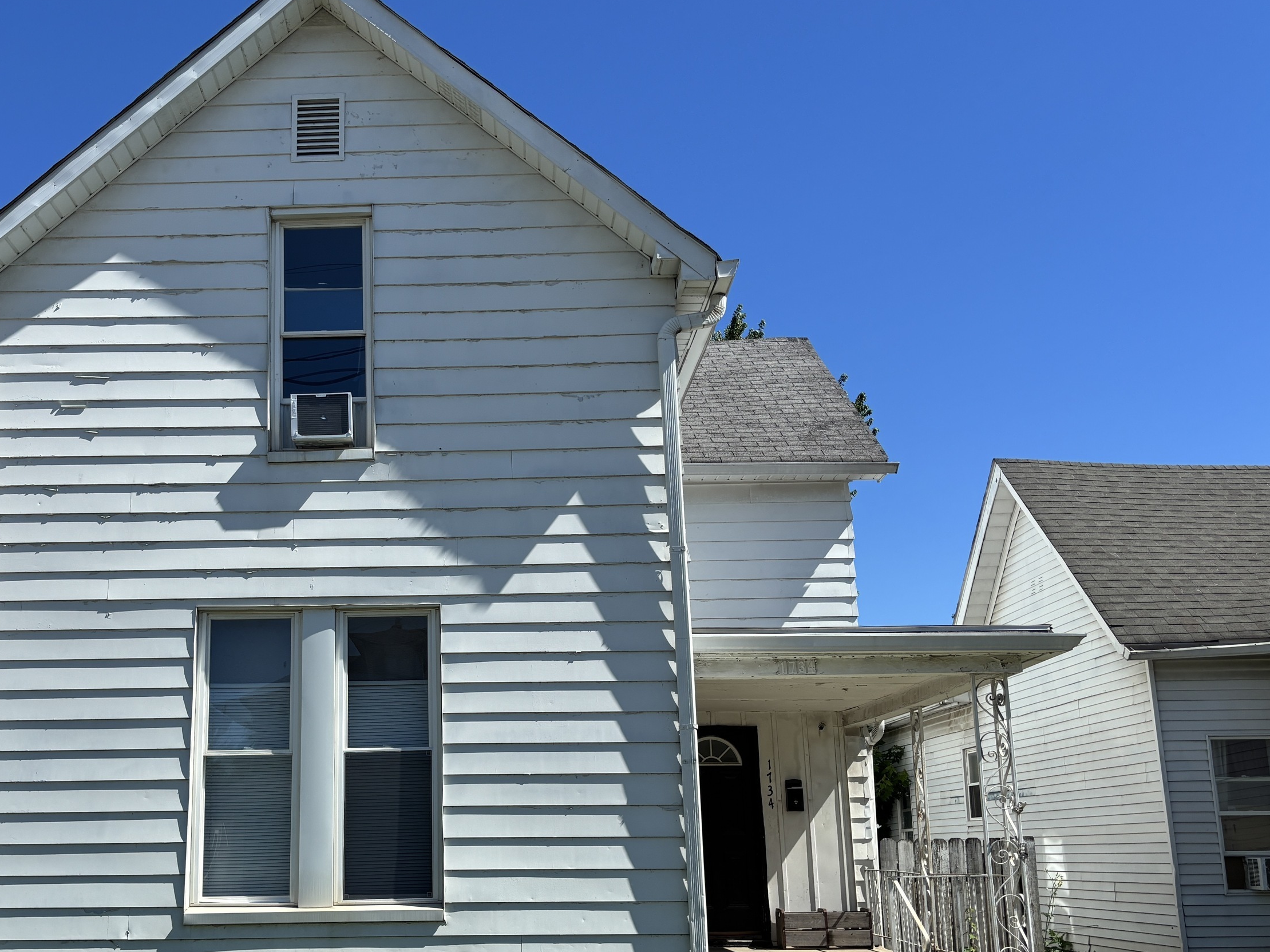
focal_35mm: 36
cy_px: 592
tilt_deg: +10.7
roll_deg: +0.8
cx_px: 436
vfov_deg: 39.4
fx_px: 1321
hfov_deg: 50.5
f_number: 1.6
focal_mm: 5.96
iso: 50
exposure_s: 1/3937
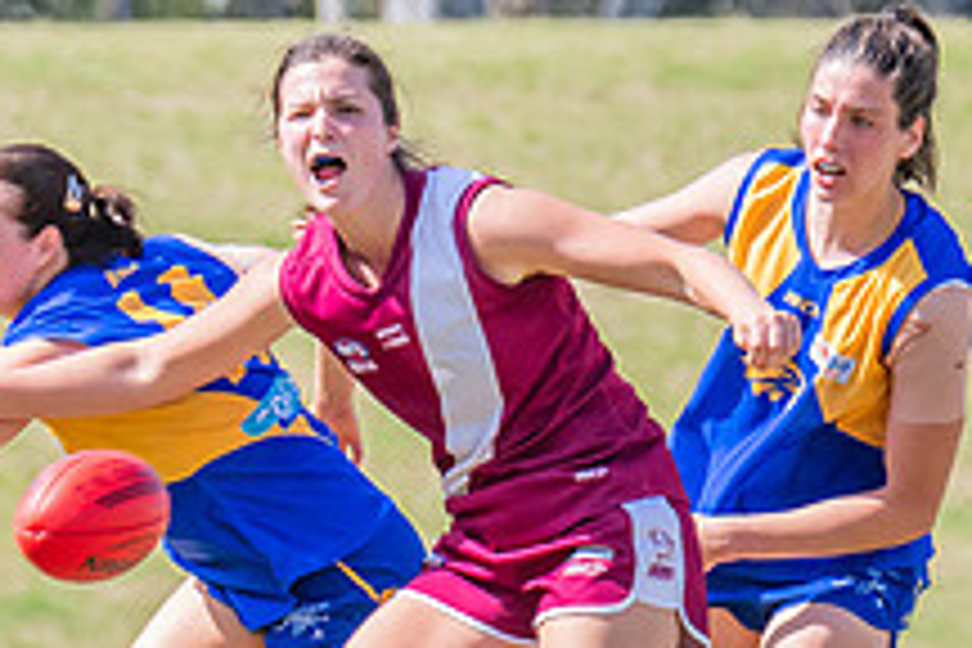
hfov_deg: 1.5
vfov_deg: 1.0
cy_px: 448
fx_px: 36960
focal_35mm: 1369
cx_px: -374
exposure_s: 1/1250
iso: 800
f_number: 9
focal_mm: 330
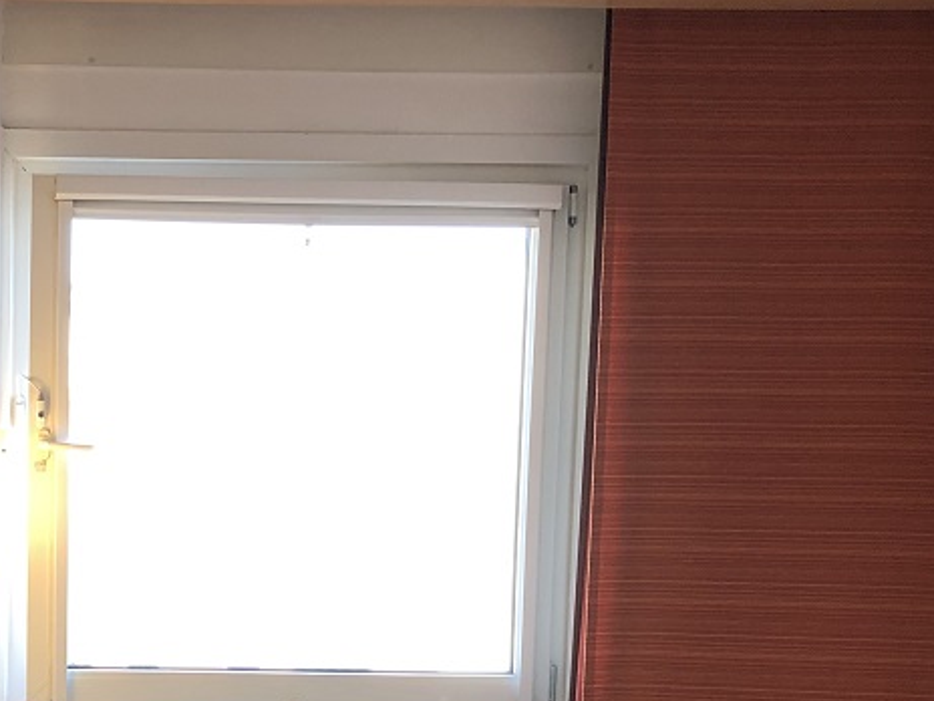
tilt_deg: -5.5
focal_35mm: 73
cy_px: 622
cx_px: 109
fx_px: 1970
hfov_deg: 25.9
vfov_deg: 19.8
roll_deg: -0.7
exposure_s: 1/33
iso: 25
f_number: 1.8
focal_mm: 3.99
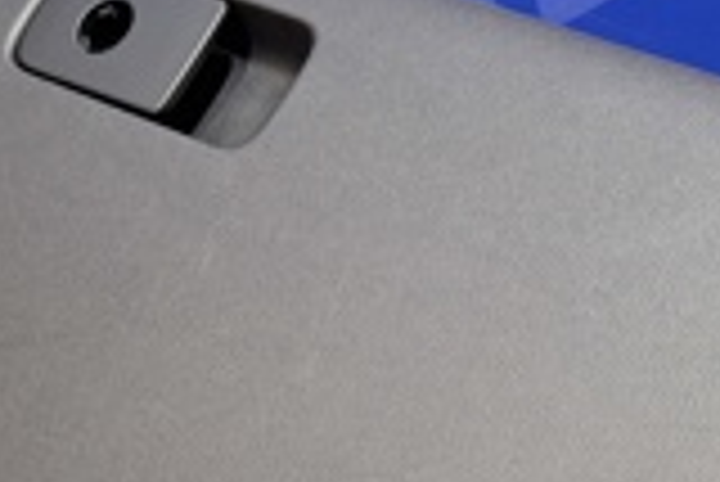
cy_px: 709
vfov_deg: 12.6
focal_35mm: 104
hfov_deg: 19.6
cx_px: 387
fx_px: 2082
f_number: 1.8
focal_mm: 4.69
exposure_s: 1/30
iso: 320
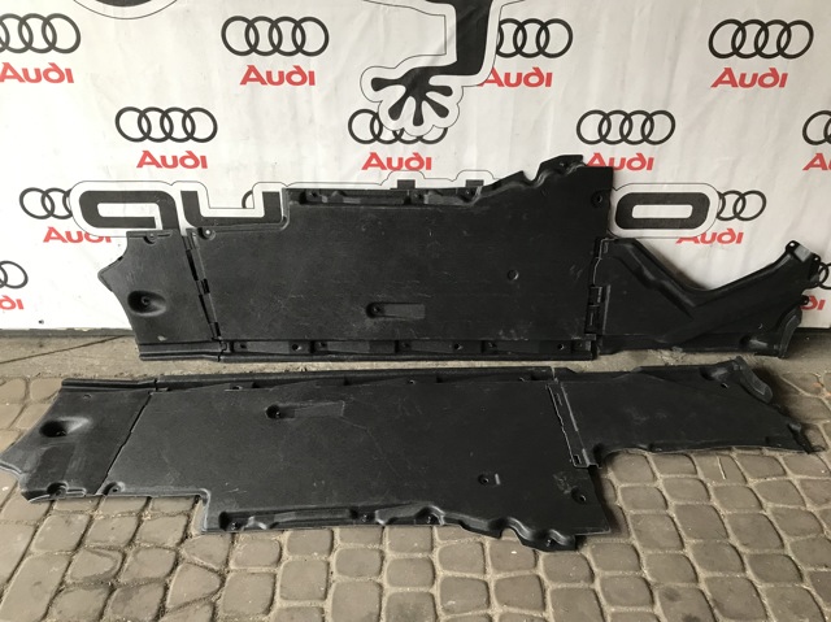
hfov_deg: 63.5
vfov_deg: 49.7
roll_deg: -0.6
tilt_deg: -30.4
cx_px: 416
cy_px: 311
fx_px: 672
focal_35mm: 28
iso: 32
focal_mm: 3.99
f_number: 1.8
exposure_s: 1/33
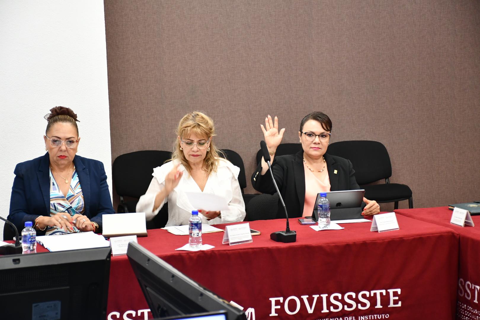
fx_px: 1320
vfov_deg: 13.8
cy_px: 160
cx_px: 240
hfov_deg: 20.6
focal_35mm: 99
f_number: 5
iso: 1600
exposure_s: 1/60
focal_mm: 66
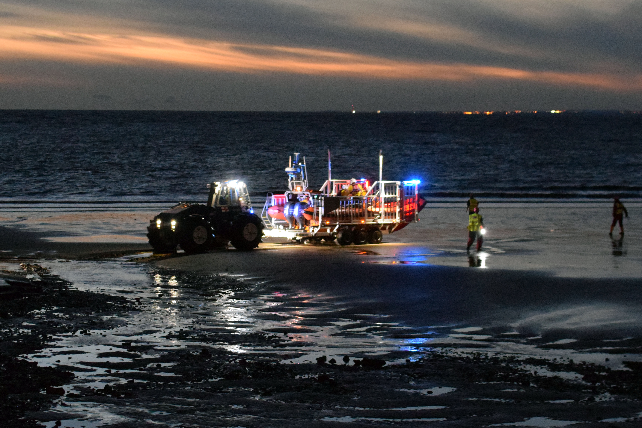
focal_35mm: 52
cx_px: 321
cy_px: 214
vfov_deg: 25.8
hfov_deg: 37.9
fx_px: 936
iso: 5000
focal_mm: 35
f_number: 3.2
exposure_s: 1/40
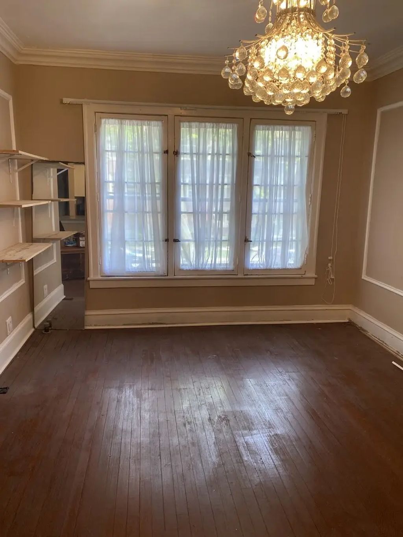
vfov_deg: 67.3
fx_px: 404
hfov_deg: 53.1
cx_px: 202
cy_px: 268
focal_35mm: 26
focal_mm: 4.25
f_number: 1.8
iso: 80
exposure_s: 1/120
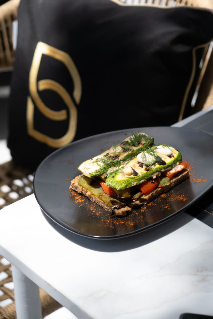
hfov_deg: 16.5
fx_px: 737
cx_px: 106
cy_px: 160
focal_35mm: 83
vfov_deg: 24.5
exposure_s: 1/5000
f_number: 4
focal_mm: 55
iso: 1250
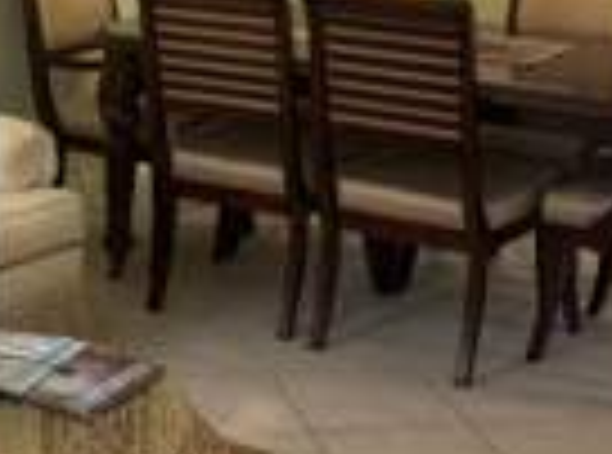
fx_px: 1497
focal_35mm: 85
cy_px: -7
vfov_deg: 16.9
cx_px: 238
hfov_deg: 23.1
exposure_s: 1/60
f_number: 1.78
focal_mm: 6.76
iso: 200
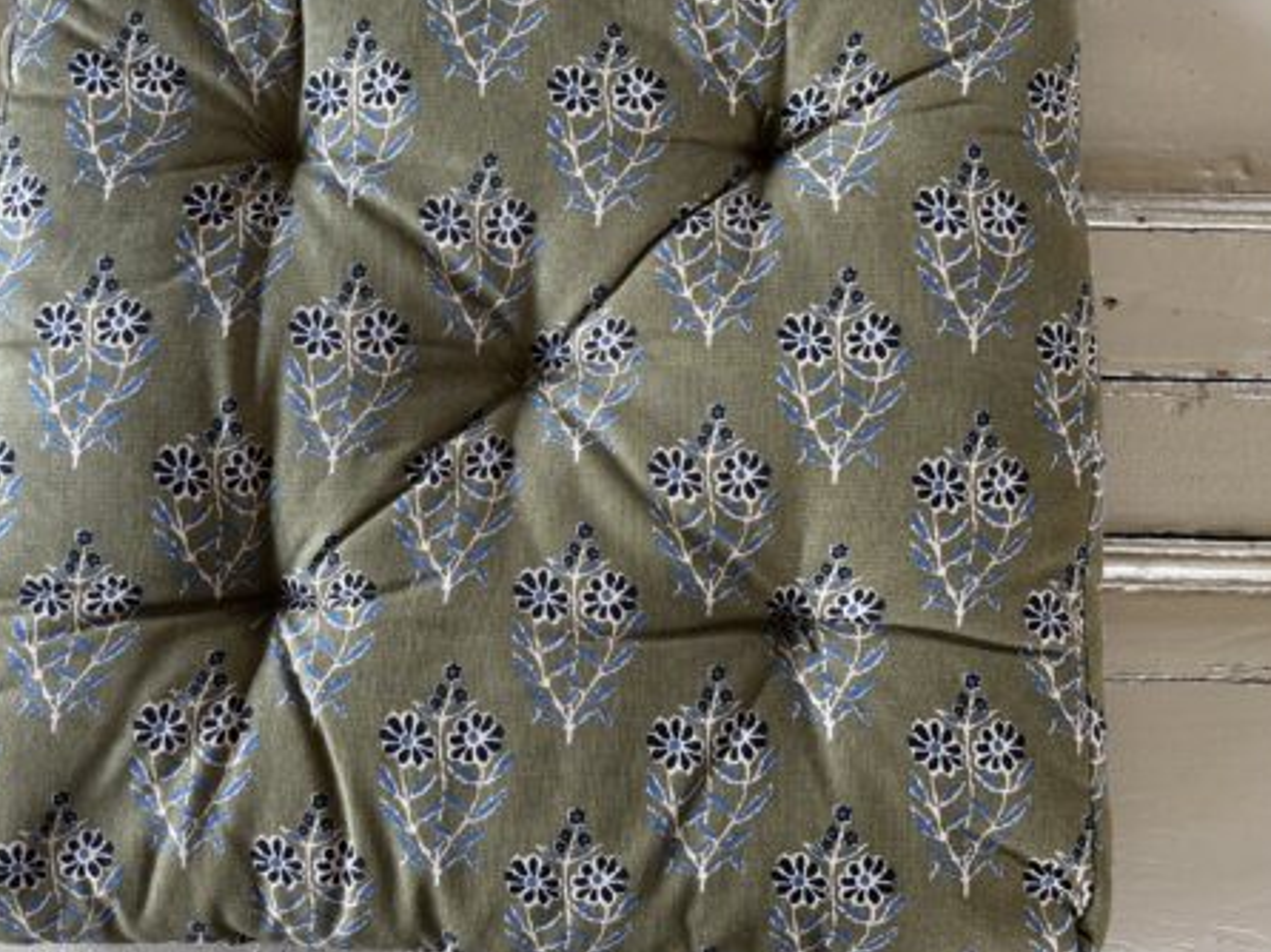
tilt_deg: -80.7
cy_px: 388
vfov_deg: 40.5
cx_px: 522
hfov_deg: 52.4
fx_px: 1284
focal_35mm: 35
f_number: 1.6
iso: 125
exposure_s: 1/75
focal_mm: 5.96
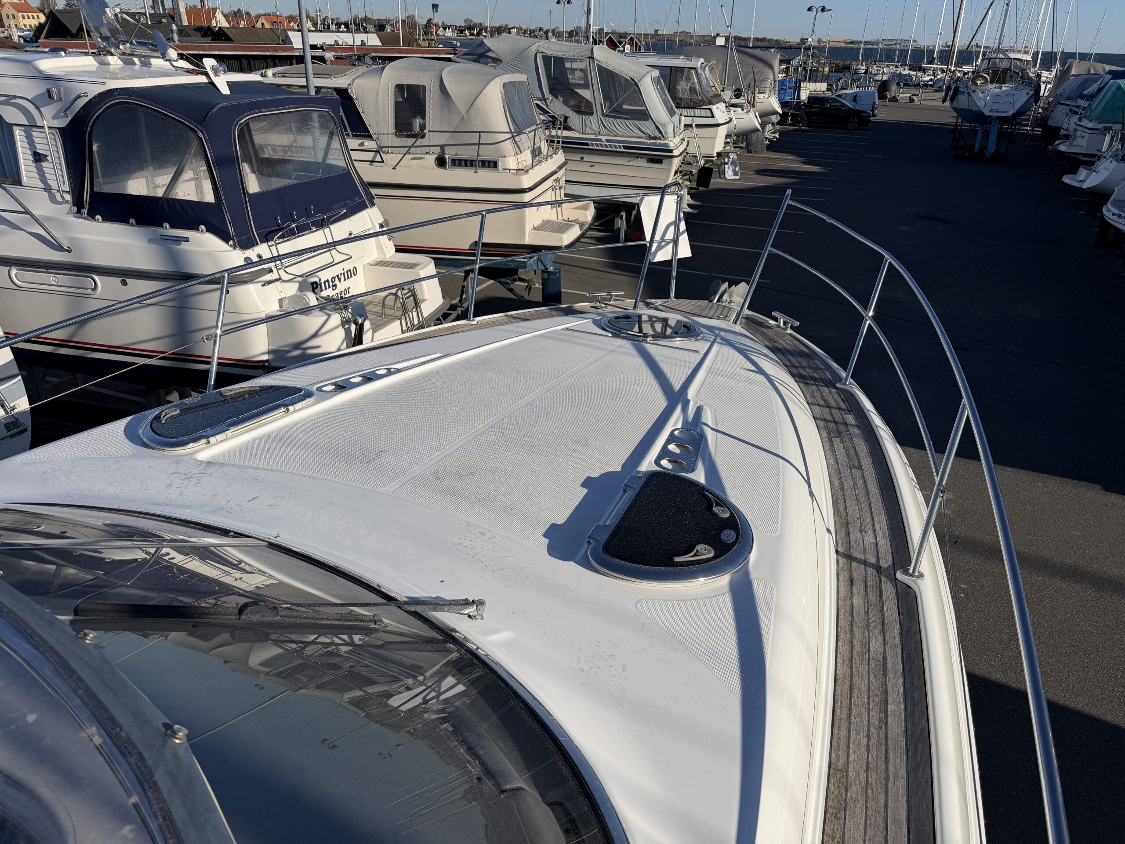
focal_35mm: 24
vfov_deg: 56.8
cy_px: 422
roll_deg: -2.1
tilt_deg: -25.1
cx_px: 562
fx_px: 780
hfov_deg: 71.6
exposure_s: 1/9091
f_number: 1.78
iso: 80
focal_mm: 6.76
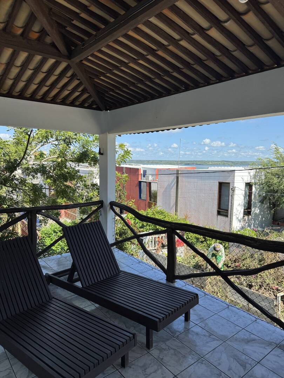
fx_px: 263
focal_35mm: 24
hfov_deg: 56.8
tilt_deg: -5.8
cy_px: 189
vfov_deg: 71.6
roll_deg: -0.6
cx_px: 142
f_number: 1.78
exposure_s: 1/1869
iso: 80
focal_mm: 6.76
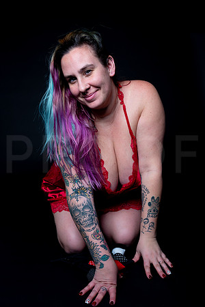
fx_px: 299
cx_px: 102
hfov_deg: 37.9
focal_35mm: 35
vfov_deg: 54.4
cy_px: 154
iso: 100
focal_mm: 35
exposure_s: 1/160
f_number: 10
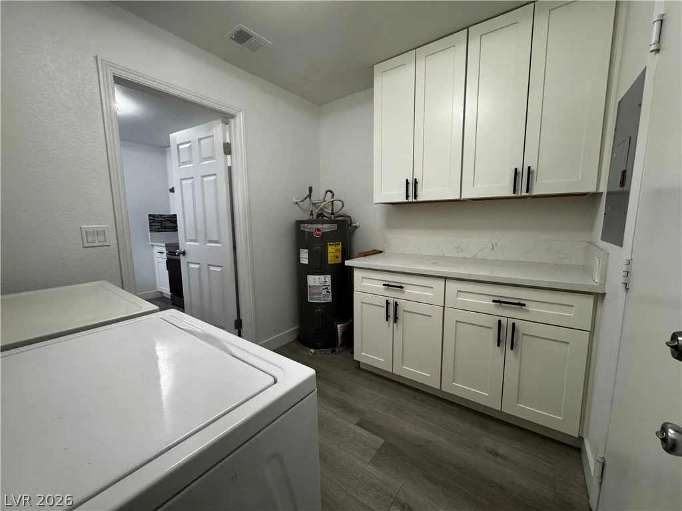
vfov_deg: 85.7
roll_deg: +0.2
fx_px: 276
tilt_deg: -6.2
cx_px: 341
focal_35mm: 14
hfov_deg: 102.1
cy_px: 256
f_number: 2.2
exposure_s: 1/120
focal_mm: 2.22
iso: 320
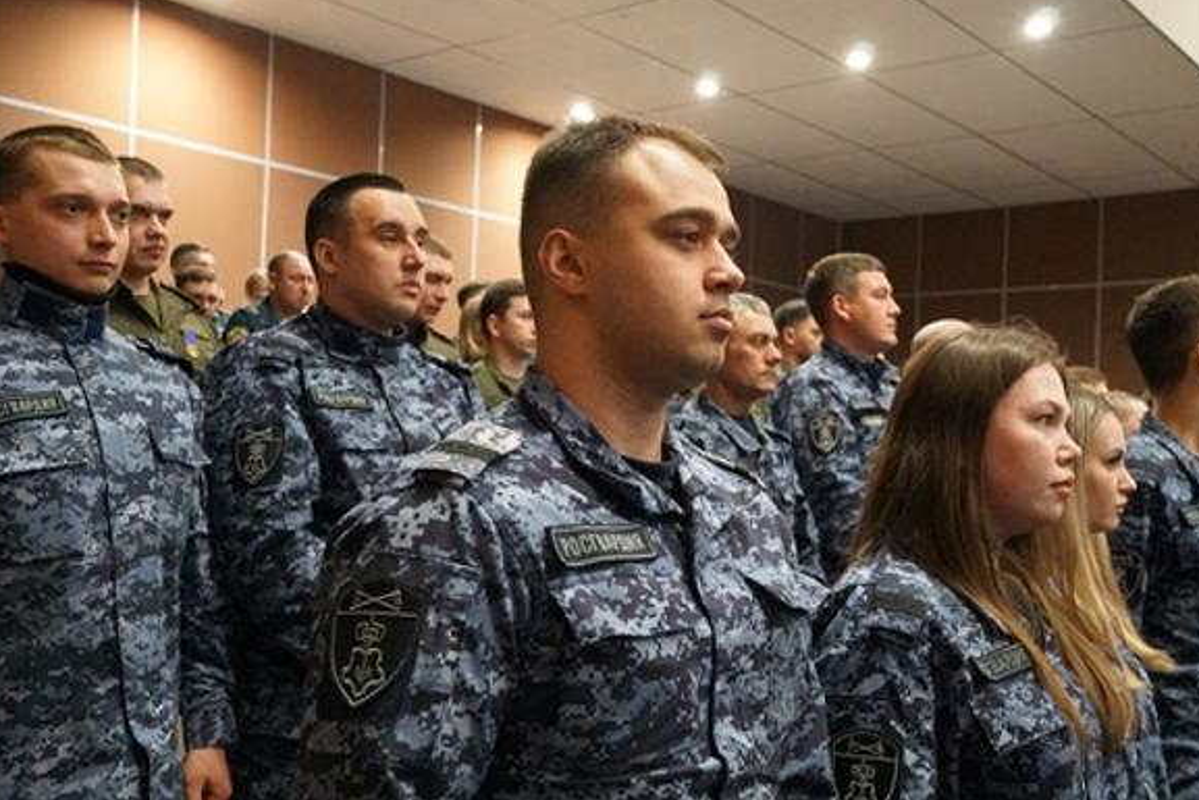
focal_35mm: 39
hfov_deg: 49.5
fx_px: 1299
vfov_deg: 34.2
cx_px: 628
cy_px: 441
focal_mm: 20
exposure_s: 1/125
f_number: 4
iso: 6400
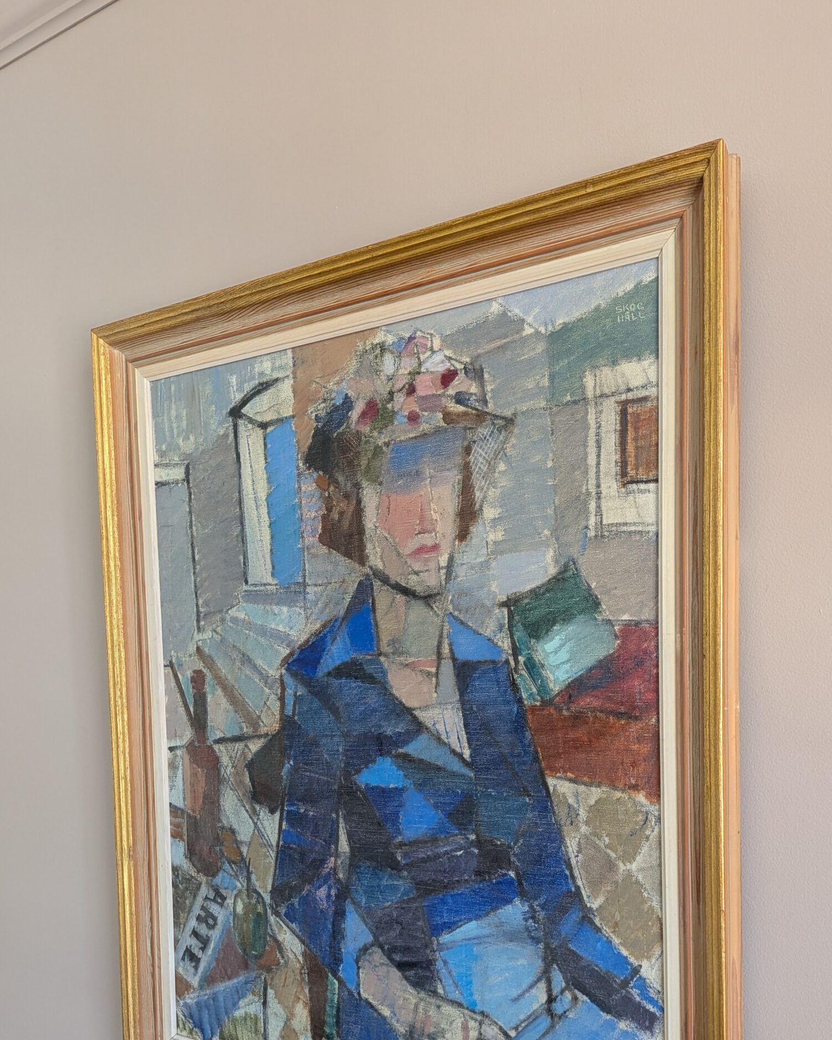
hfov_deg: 45.7
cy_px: 705
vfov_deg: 54.4
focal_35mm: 32
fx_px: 985
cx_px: 470
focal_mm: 4.53
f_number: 1.7
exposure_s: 1/32.5
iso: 110
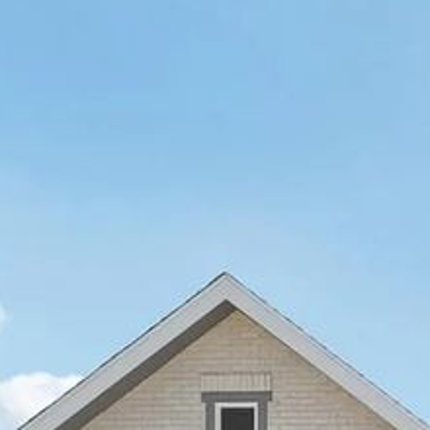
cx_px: 608
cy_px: 598
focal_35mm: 91
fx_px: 1284
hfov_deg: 17.4
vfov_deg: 17.5
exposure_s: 1/1250
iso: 800
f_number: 8
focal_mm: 15.4
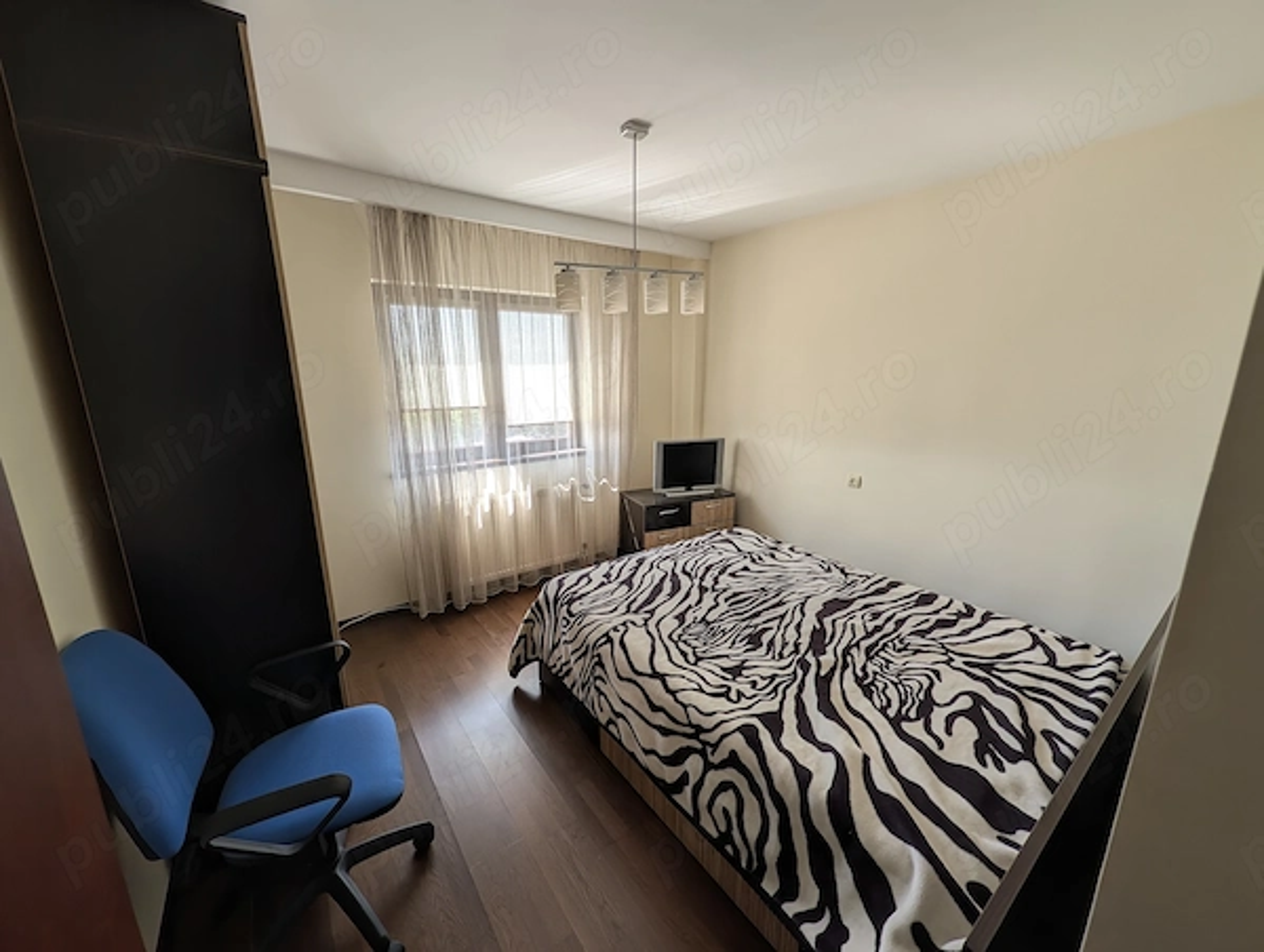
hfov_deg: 110.4
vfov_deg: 94.7
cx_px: 632
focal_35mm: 12
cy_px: 476
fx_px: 439
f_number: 1.7
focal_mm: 2.02
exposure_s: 1/167
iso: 63
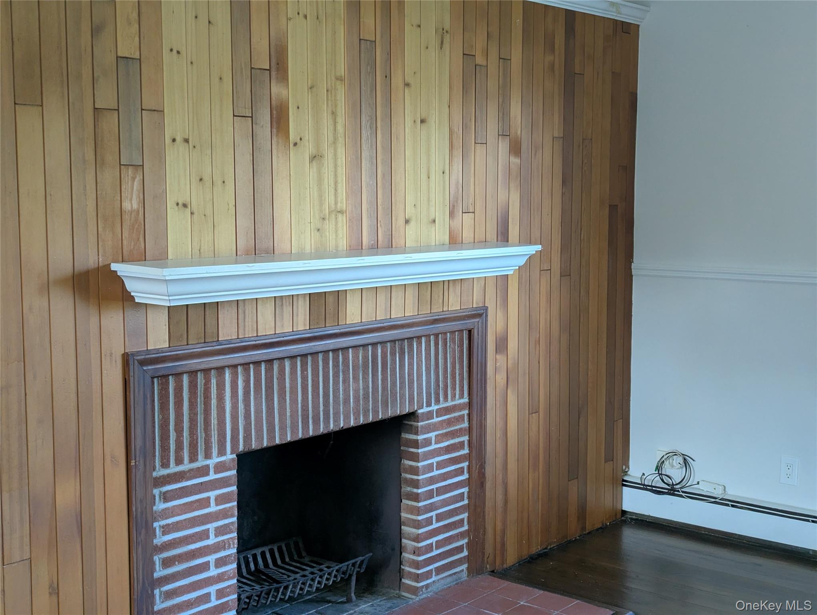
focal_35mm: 48
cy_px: 308
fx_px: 1134
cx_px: 408
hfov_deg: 39.6
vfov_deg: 30.3
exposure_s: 1/120
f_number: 1.85
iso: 358
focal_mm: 6.81
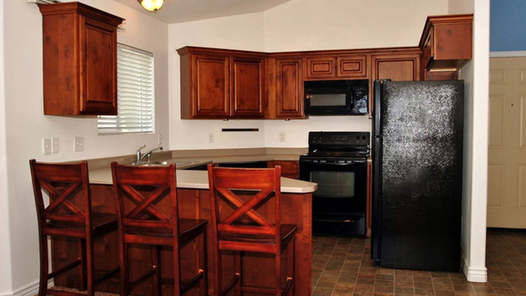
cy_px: 160
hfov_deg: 61.0
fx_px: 446
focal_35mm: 32
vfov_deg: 36.6
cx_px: 261
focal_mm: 20
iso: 200
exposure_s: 1/160
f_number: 5
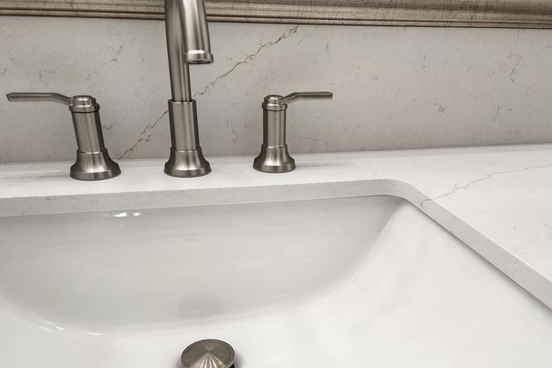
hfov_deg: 61.9
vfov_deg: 42.7
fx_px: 460
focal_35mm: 30
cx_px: 293
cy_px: 256
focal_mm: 6.4
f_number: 1.8
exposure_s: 1/120
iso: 125
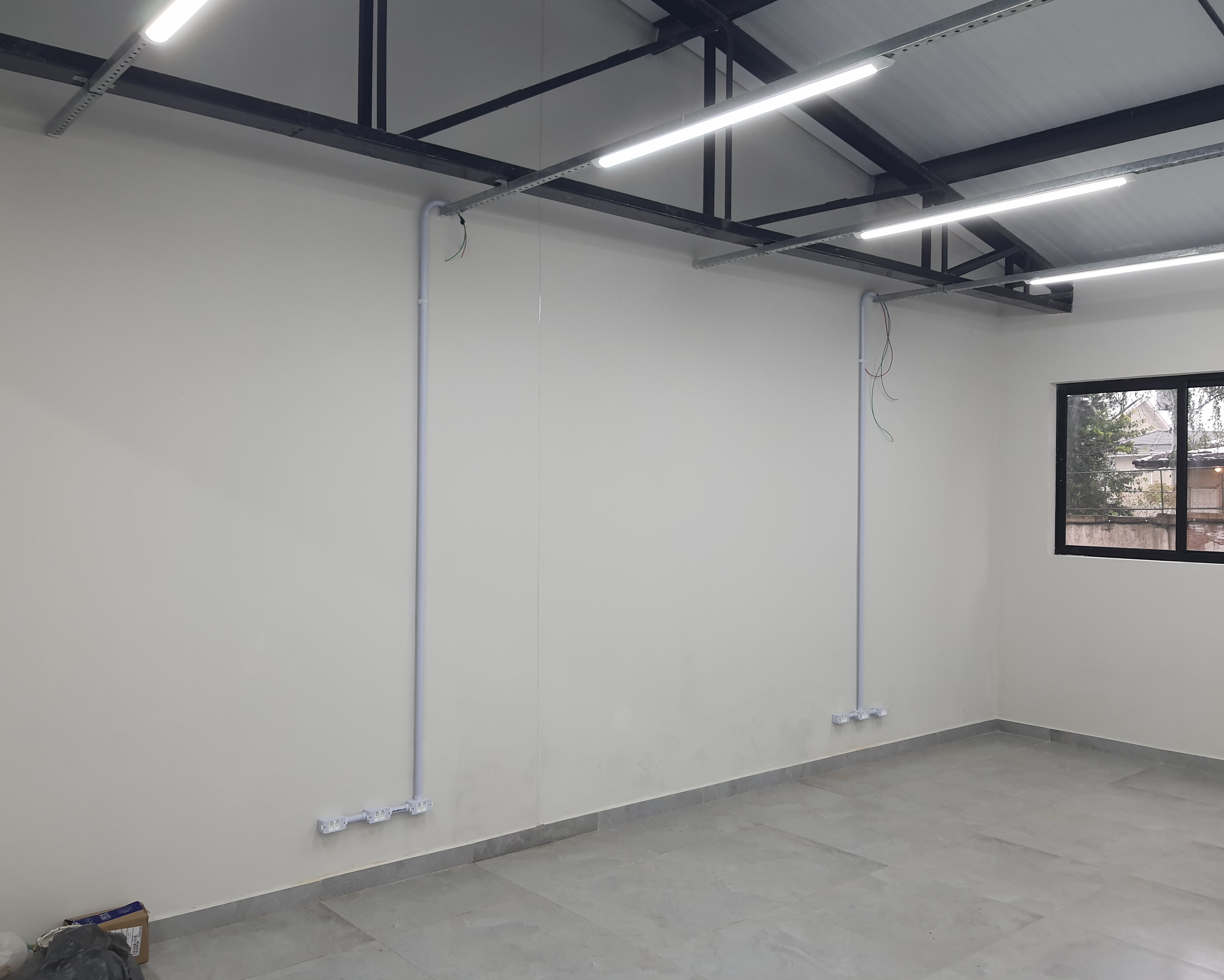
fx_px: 1014
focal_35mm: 28
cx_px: 601
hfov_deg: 62.2
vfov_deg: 51.5
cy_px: 481
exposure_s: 1/120
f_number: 1.7
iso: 125
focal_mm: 4.32
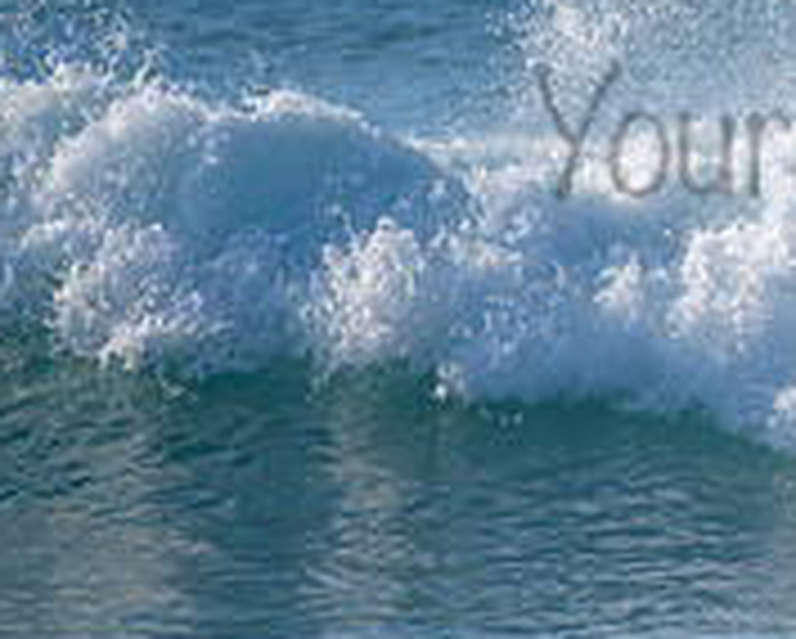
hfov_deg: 1.3
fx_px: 36273
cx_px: 998
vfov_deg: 1.0
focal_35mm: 1538
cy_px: 92
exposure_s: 1/2000
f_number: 5.6
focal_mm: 500
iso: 200
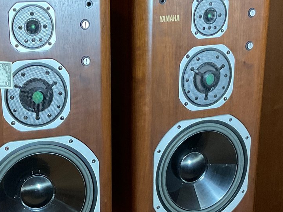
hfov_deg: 24.1
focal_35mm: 81
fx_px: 662
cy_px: 216
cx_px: 116
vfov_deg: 17.7
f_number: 1.8
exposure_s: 1/60
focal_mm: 3
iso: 250
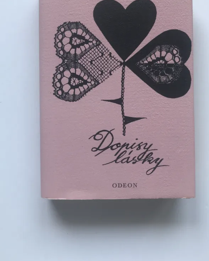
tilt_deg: -88.9
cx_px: 114
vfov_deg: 47.3
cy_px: 90
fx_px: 294
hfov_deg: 39.1
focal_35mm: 38
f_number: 1.8
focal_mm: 3.99
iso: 32
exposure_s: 1/100
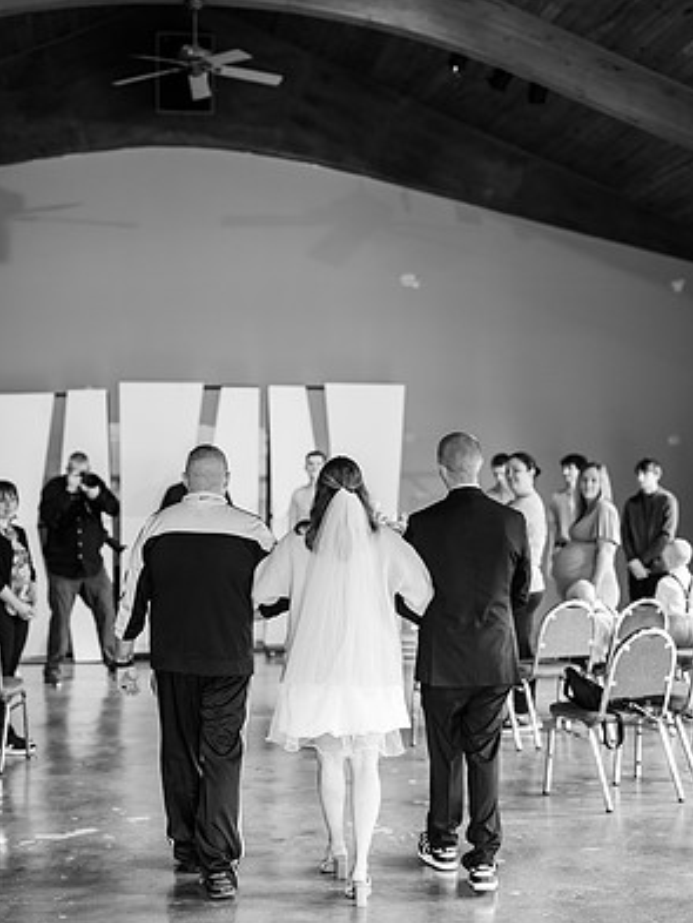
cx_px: 348
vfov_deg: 34.9
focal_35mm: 55
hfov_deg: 26.6
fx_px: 1467
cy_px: 463
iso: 800
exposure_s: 1/160
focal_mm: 50
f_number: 2
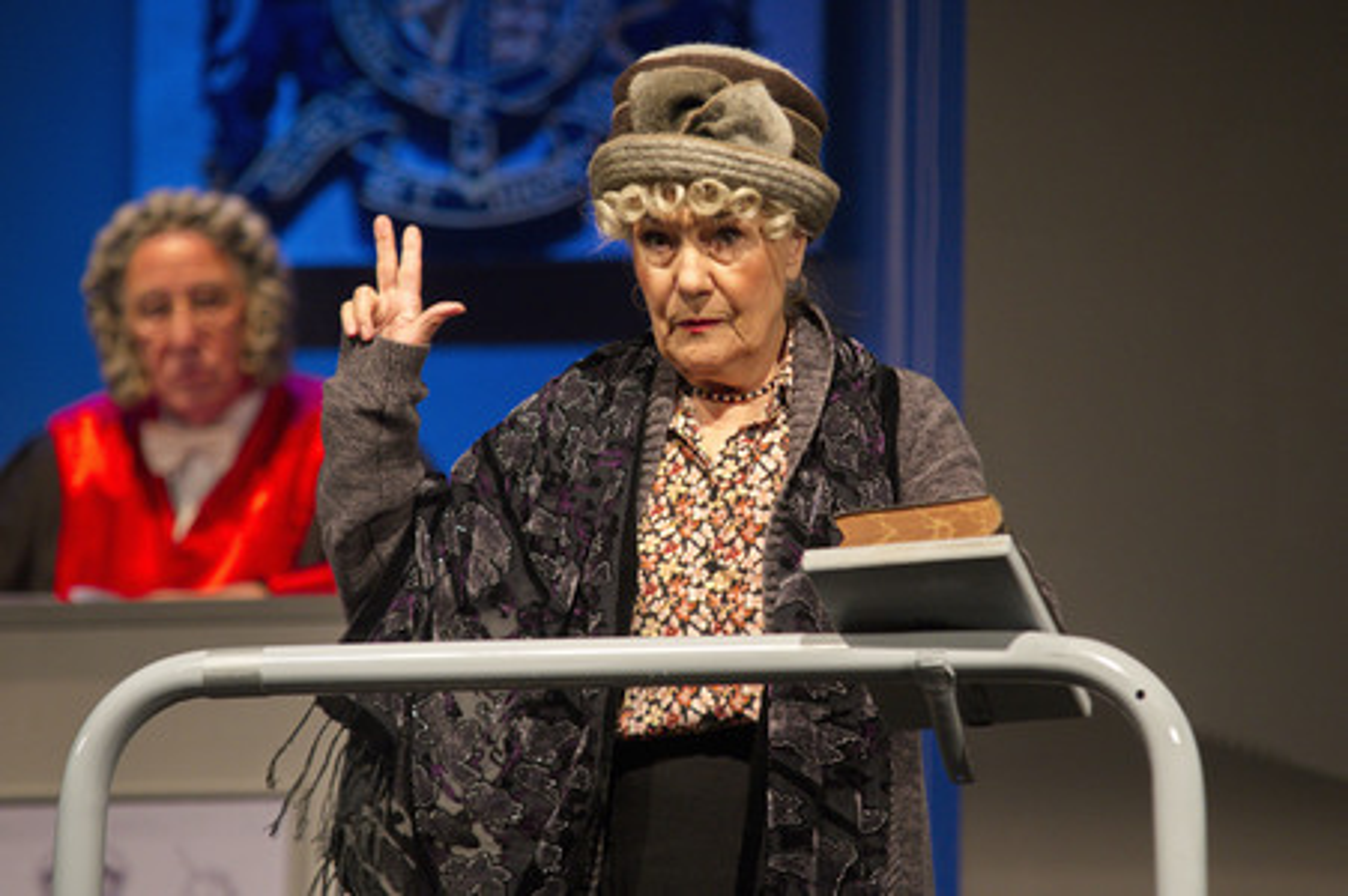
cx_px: 674
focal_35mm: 170
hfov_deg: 12.1
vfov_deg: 8.1
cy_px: 448
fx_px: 6361
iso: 1600
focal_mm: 170
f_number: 4
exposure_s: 1/250
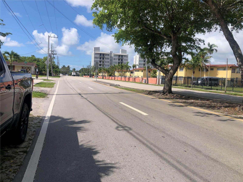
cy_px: 91
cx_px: 122
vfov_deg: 49.7
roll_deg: -0.2
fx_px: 197
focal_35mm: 28
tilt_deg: -1.1
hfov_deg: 63.4
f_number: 1.8
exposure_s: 1/2404
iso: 20
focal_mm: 3.99
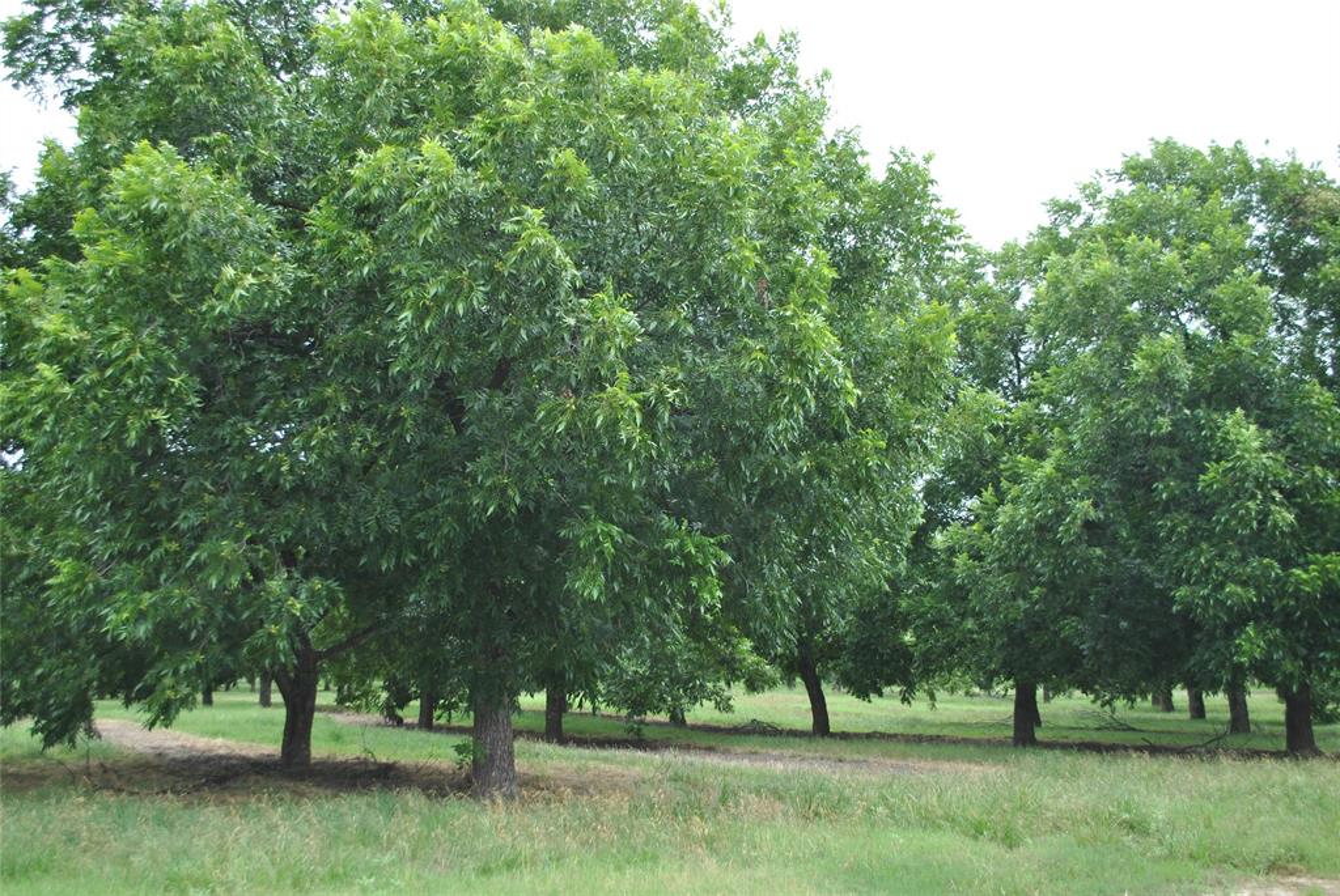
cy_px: 448
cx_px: 670
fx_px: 1341
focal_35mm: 36
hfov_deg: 53.1
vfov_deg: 37.0
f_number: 4.5
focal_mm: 24
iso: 100
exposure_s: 1/200
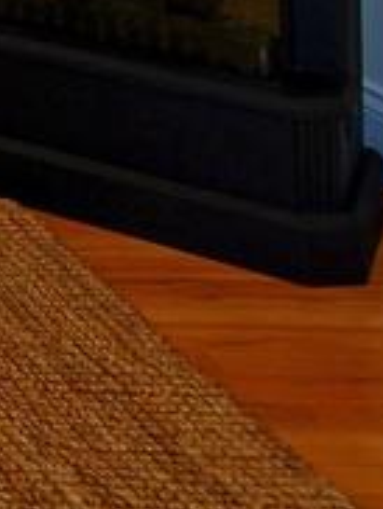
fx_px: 1678
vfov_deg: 13.7
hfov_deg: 8.7
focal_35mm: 114
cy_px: -607
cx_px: -1006
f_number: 3.5
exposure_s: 1/50
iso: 100
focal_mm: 10
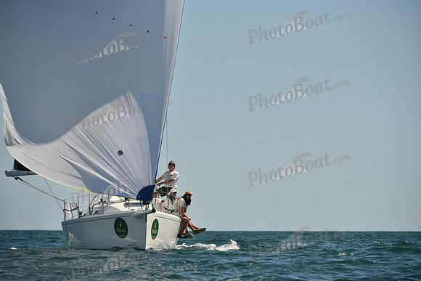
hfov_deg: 7.9
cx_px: 210
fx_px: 3041
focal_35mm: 260
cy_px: 140
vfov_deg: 5.3
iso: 250
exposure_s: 1/2500
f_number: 5
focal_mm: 260
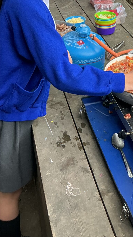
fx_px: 370
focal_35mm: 59
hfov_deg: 20.3
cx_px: 89
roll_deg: +2.6
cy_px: 17
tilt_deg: -18.4
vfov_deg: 33.3
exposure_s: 1/120
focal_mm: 3
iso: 40
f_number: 1.8
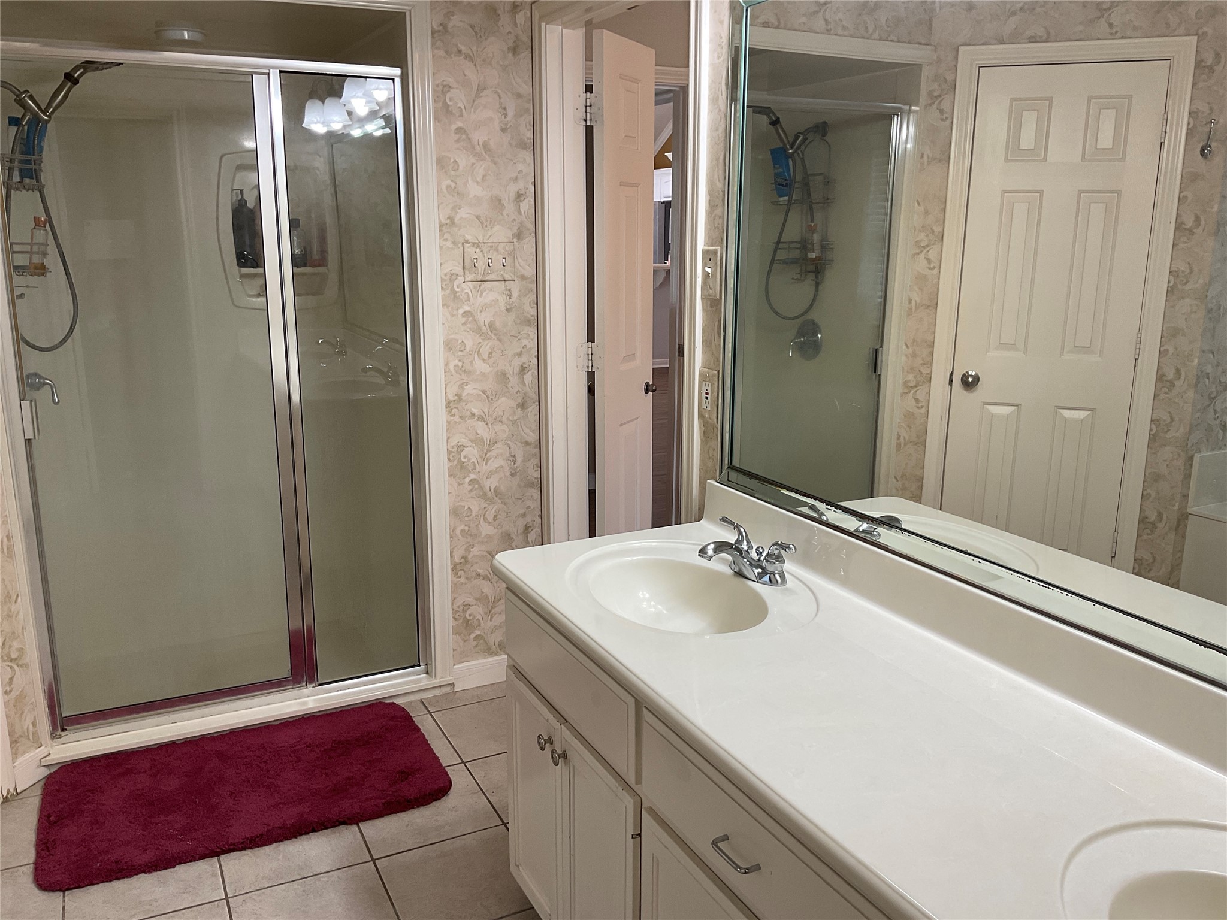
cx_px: 614
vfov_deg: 48.2
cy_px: 460
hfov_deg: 61.7
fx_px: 1028
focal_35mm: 29
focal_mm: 3
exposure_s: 1/60
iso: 40
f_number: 1.8
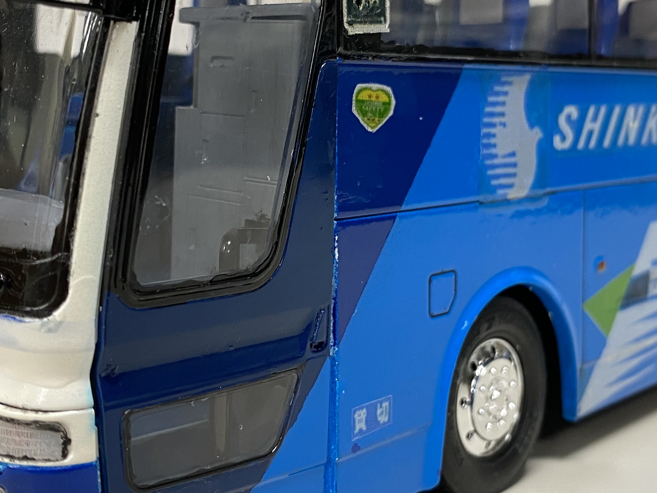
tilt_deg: -5.5
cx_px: 362
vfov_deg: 27.4
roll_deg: -1.4
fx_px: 1006
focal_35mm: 53
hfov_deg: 36.1
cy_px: 181
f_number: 1.8
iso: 100
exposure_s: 1/60
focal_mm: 4.25
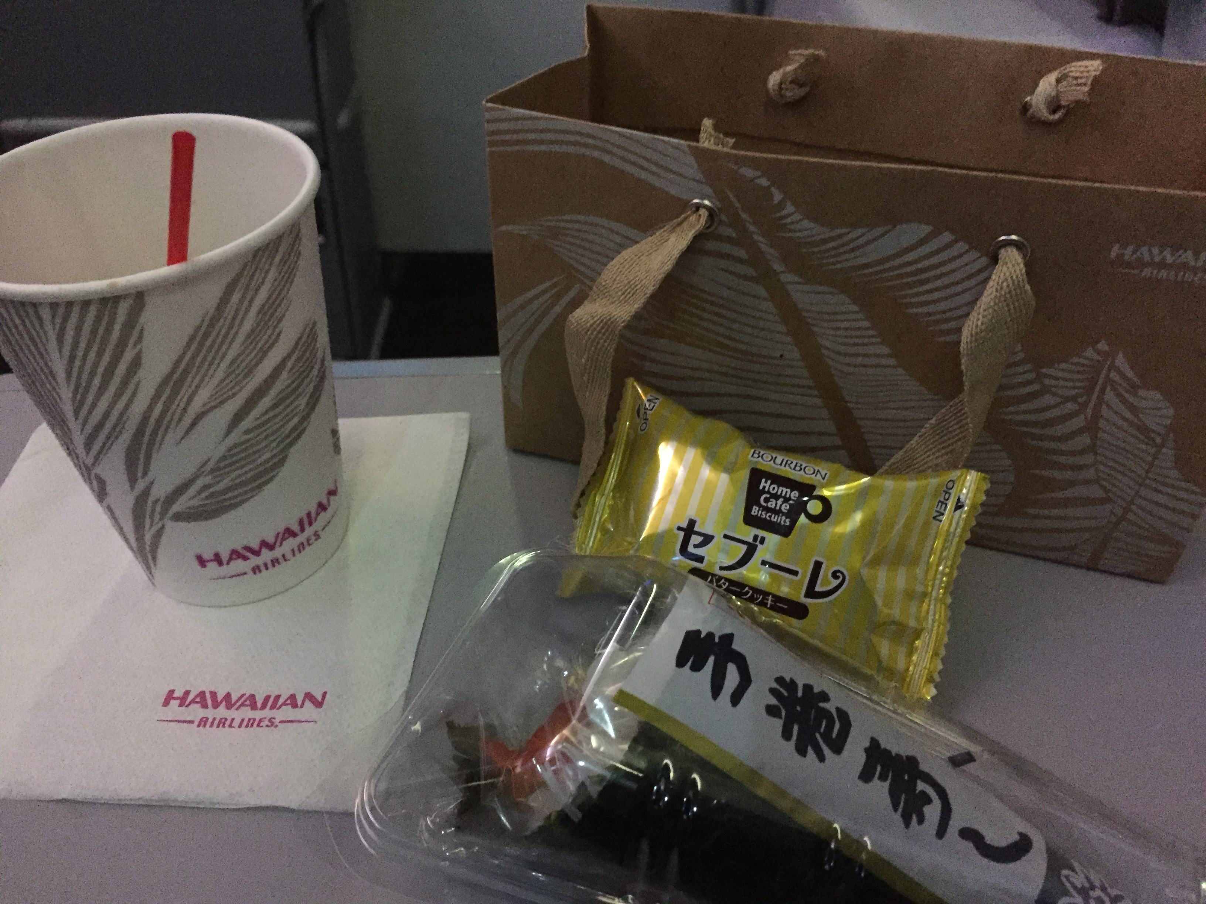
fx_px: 1010
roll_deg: -3.1
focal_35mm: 29
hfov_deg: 61.7
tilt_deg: -33.9
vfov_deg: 48.2
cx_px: 603
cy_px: 452
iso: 400
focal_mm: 4.15
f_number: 2.2
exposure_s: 1/15
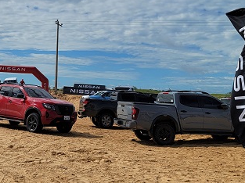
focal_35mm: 56
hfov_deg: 33.8
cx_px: 66
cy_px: 33
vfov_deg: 25.5
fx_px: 396
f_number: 1.8
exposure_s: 1/2423
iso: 20
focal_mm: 7
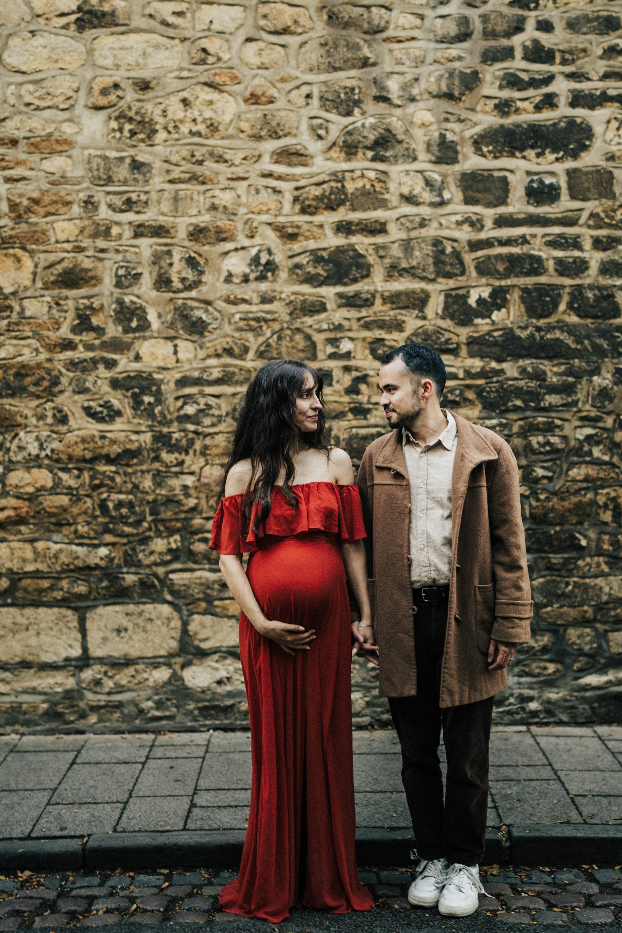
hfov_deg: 30.5
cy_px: 408
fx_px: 1141
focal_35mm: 44
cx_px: 358
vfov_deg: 44.4
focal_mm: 35
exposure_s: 1/125
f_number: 1.4
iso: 100
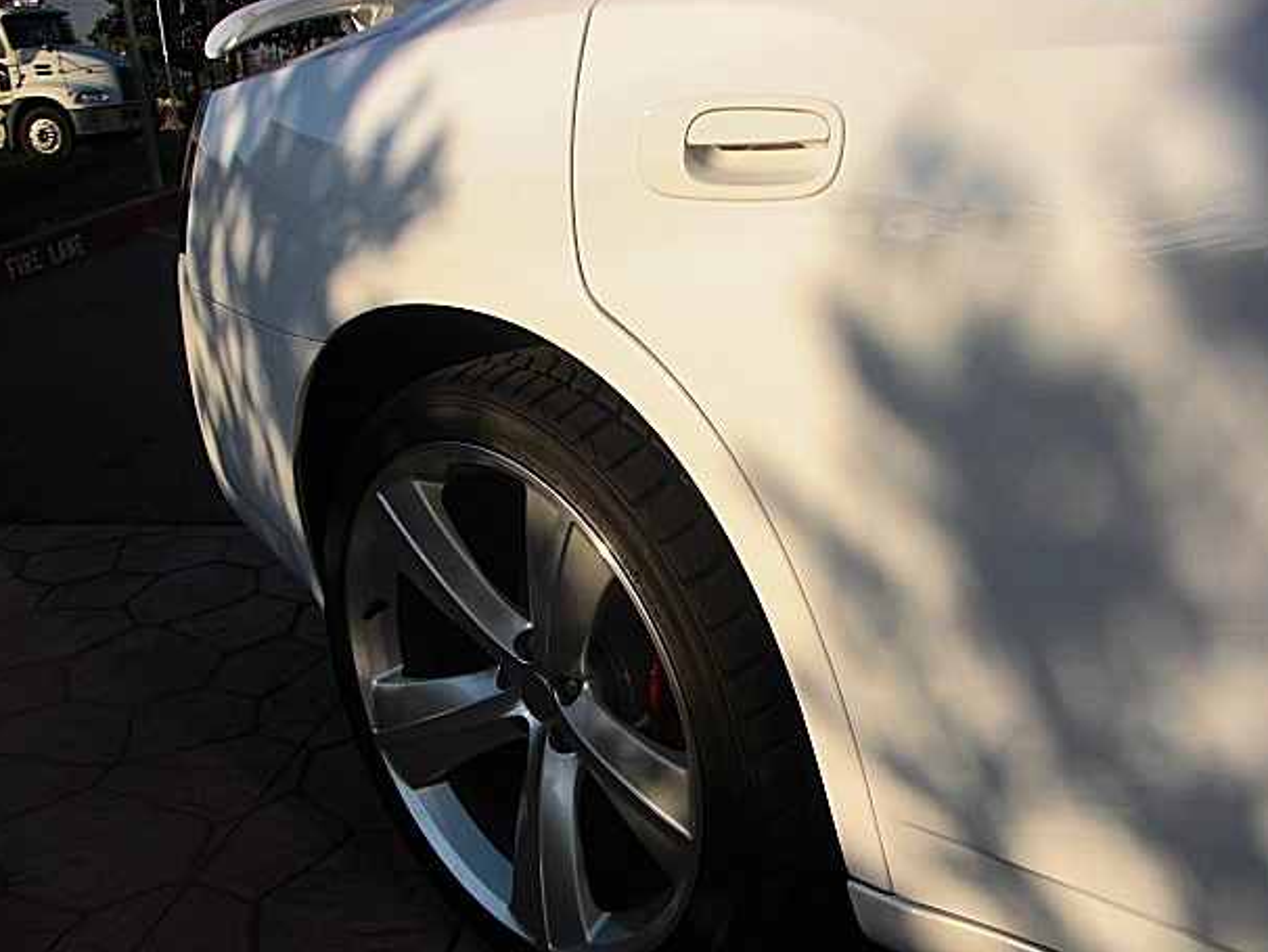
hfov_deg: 48.9
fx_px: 1393
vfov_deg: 37.7
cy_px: 485
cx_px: 661
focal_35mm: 38
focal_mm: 6.3
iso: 50
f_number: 7.9
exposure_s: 1/160
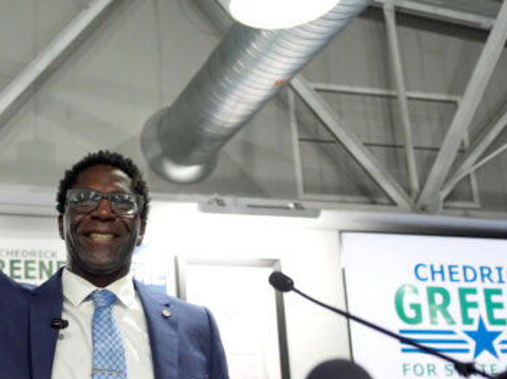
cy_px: 283
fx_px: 790
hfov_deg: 34.1
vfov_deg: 26.6
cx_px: 78
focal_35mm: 54
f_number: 2.8
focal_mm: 33
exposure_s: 1/640
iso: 3200
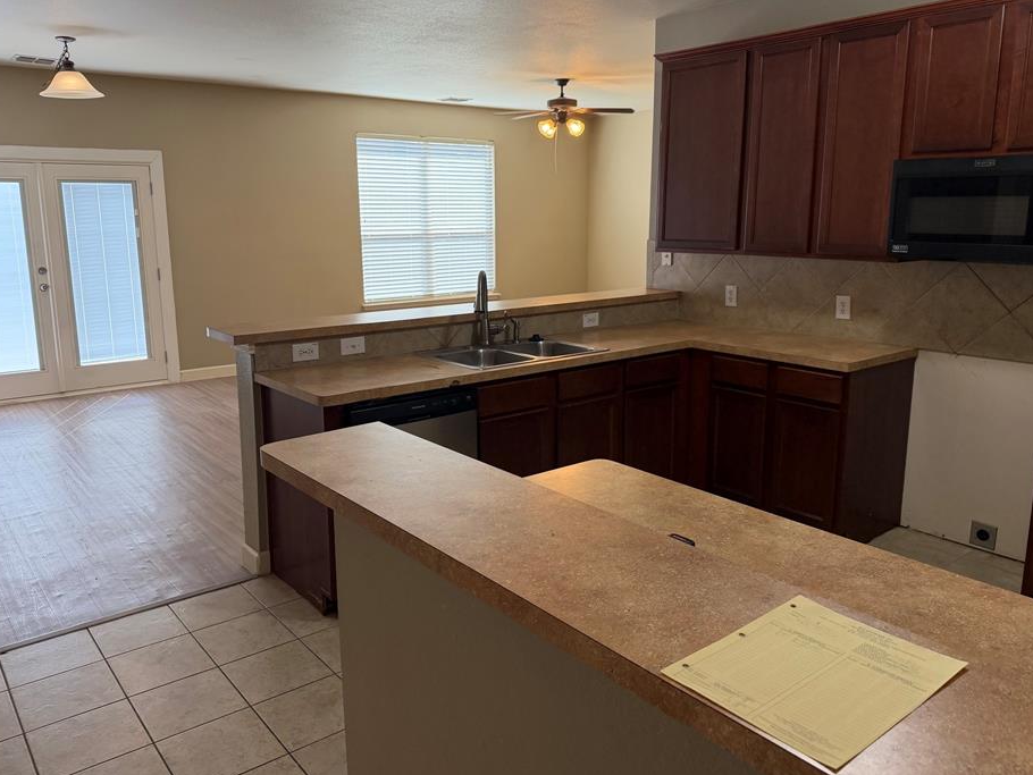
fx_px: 806
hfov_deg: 65.3
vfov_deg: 51.3
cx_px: 512
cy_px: 362
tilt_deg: -10.3
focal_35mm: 27
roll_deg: -0.1
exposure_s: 1/152
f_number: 1.78
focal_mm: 6.76
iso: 200
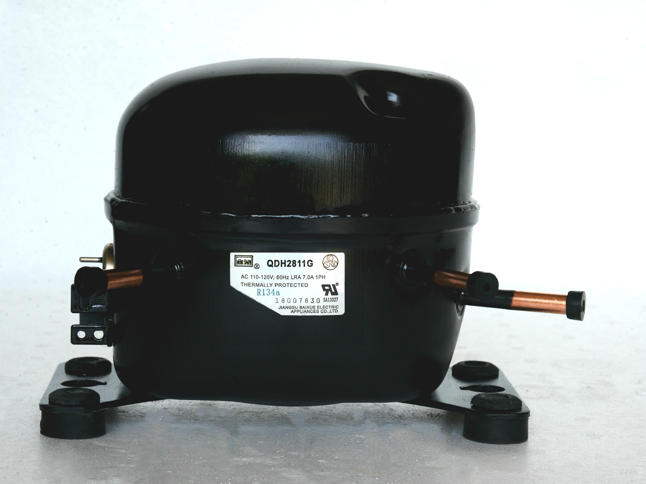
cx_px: 297
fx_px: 2128
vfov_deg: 13.0
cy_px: 242
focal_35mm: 114
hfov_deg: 17.3
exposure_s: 1/100
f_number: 16
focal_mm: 105
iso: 640
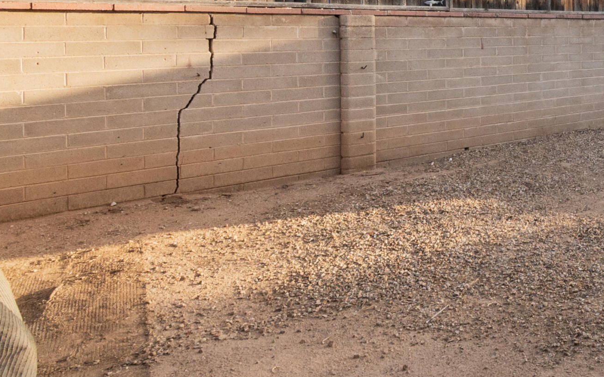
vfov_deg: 34.2
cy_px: 36
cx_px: 607
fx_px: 576
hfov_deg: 46.2
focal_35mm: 35
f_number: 16
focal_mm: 10
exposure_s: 1/100
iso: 800
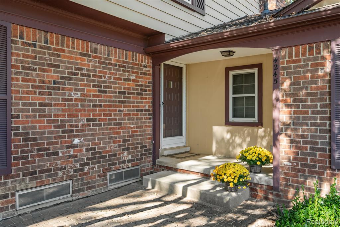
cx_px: 170
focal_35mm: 28
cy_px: 114
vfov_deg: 46.4
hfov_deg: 65.5
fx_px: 264
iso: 100
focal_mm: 28
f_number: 9
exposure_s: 1/13
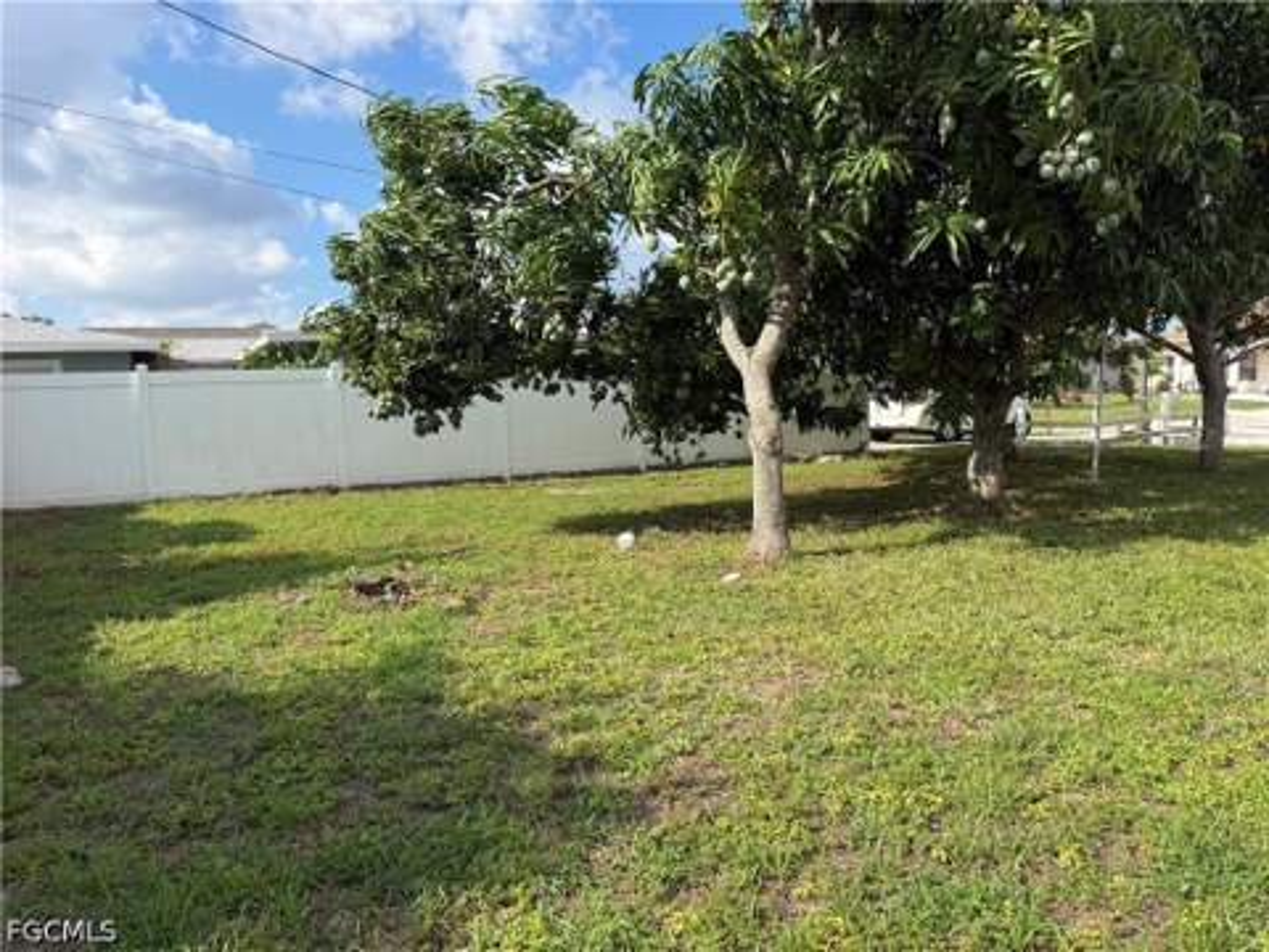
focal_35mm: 24
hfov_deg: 71.6
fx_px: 880
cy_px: 476
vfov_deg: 56.8
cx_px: 634
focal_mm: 6.76
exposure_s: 1/2907
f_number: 1.78
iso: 80
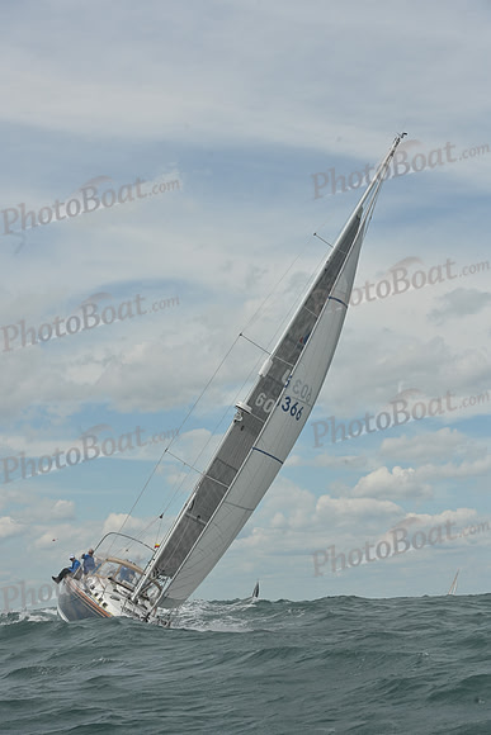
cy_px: 368
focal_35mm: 70
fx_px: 1431
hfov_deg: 19.5
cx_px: 246
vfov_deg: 28.8
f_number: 11
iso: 320
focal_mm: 70
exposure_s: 1/1250
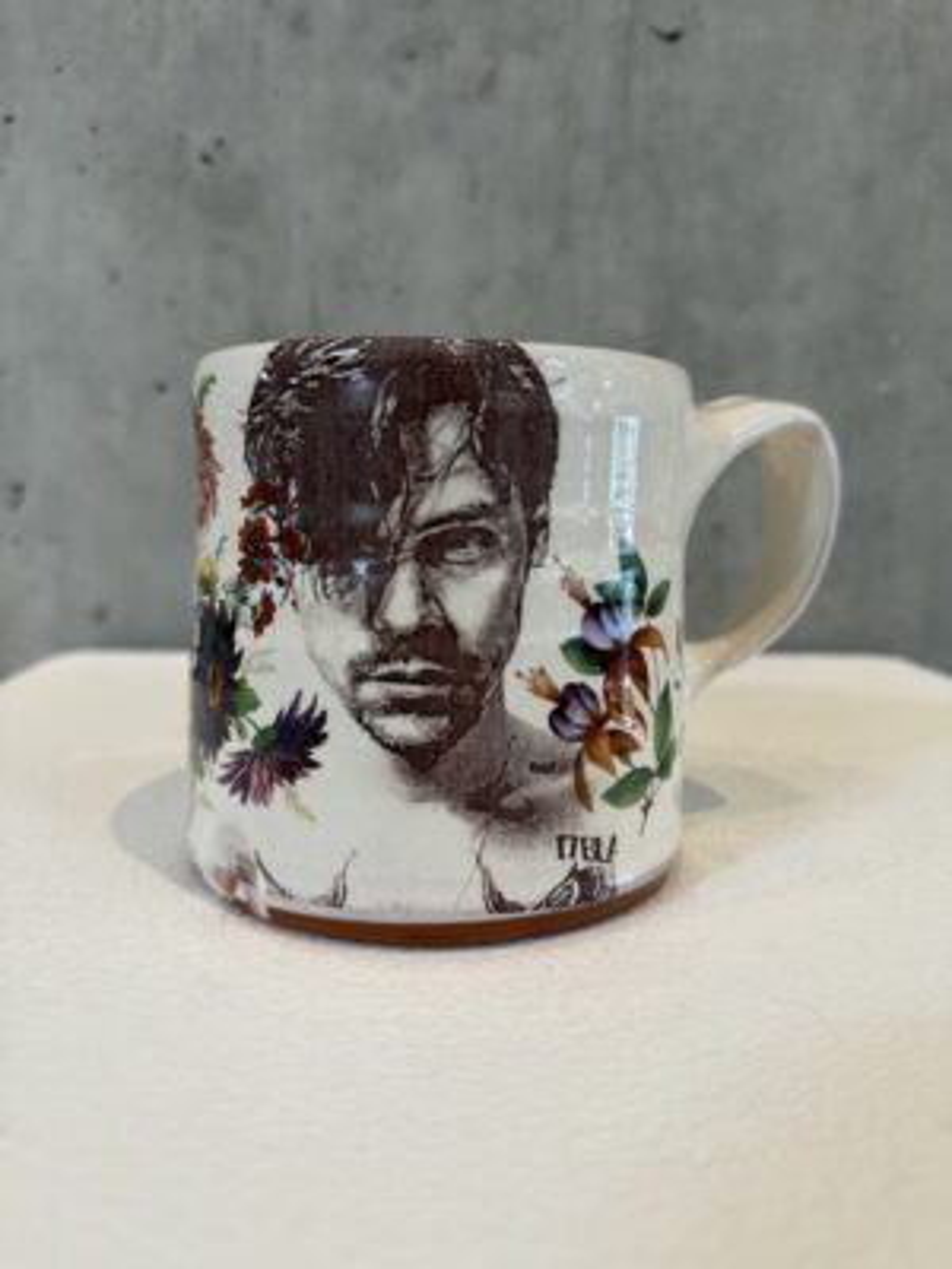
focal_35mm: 24
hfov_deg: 56.8
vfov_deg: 71.6
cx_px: 476
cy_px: 634
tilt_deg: -8.9
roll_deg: -0.7
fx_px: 880
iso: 160
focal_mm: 6.76
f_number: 1.78
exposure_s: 1/120
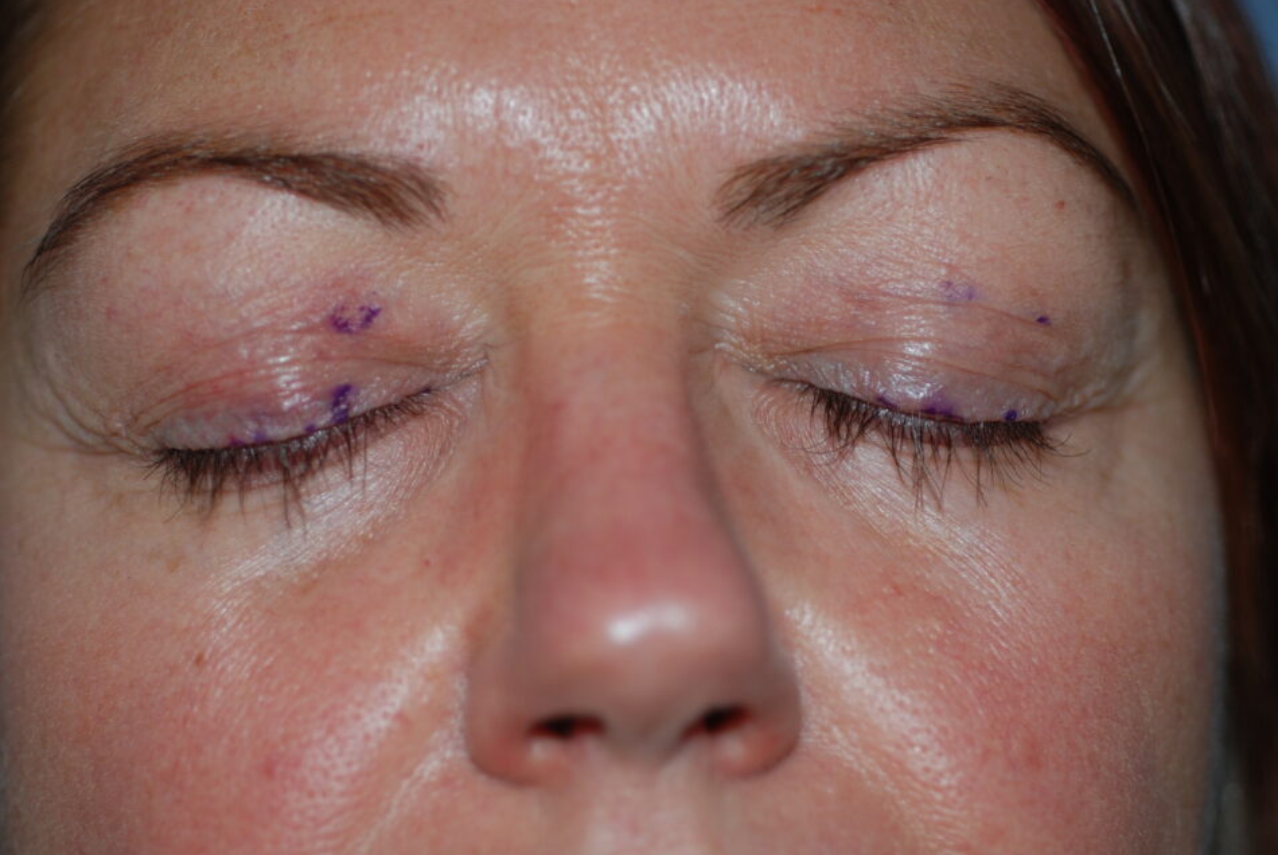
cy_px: 446
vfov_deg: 14.1
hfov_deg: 21.0
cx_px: 666
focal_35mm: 97
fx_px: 3448
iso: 200
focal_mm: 60
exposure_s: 1/60
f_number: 3.3
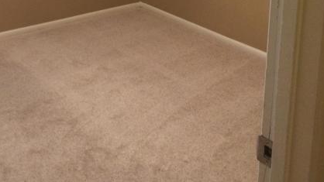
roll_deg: +0.8
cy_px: -64
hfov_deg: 35.8
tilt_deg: -10.8
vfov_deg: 19.0
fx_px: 498
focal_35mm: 58
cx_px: 123
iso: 125
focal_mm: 4.15
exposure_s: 1/30
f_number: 2.2
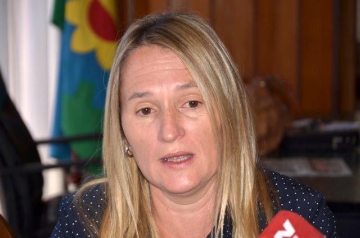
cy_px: 119
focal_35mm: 158
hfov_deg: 13.1
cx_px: 180
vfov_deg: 8.7
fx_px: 1572
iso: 100
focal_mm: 105
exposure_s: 1/60
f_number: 5.6
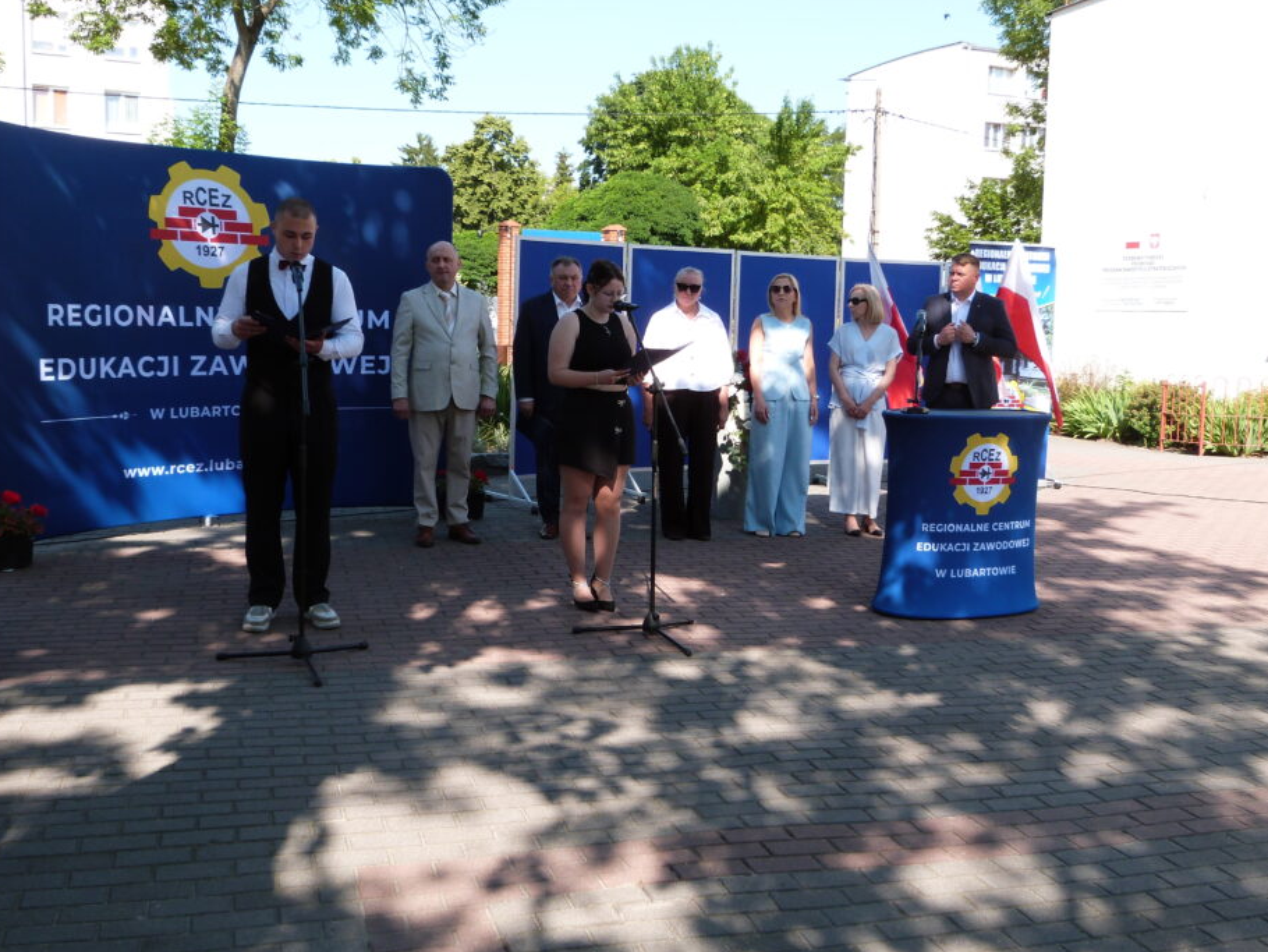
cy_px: 475
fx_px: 1319
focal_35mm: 36
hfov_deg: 51.3
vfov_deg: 39.7
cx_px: 654
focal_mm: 5.7
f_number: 4
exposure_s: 1/250
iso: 100
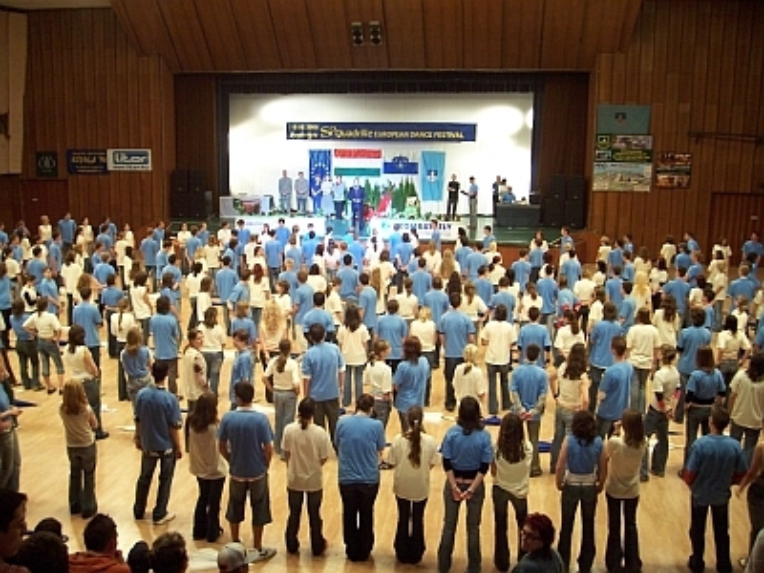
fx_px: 750
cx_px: 382
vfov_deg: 41.8
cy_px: 286
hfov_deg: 54.0
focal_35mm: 34
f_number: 2.7
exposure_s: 1/15
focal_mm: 5.6
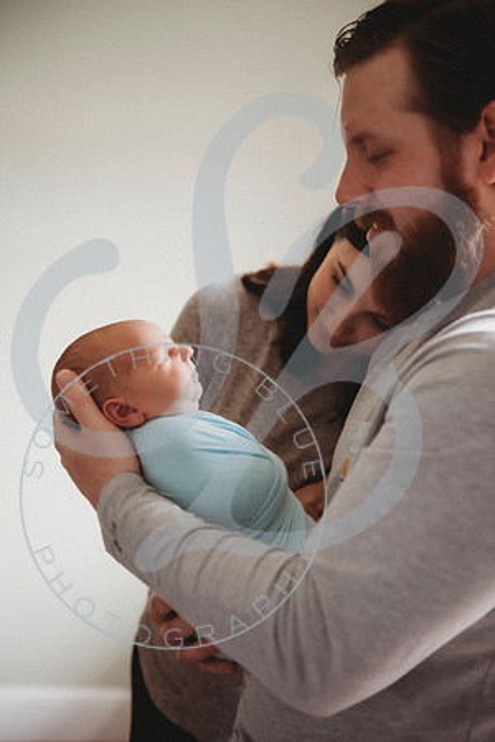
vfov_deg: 38.2
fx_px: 1072
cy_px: 371
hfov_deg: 26.0
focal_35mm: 52
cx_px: 248
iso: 2000
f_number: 2.8
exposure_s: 1/125
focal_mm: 52
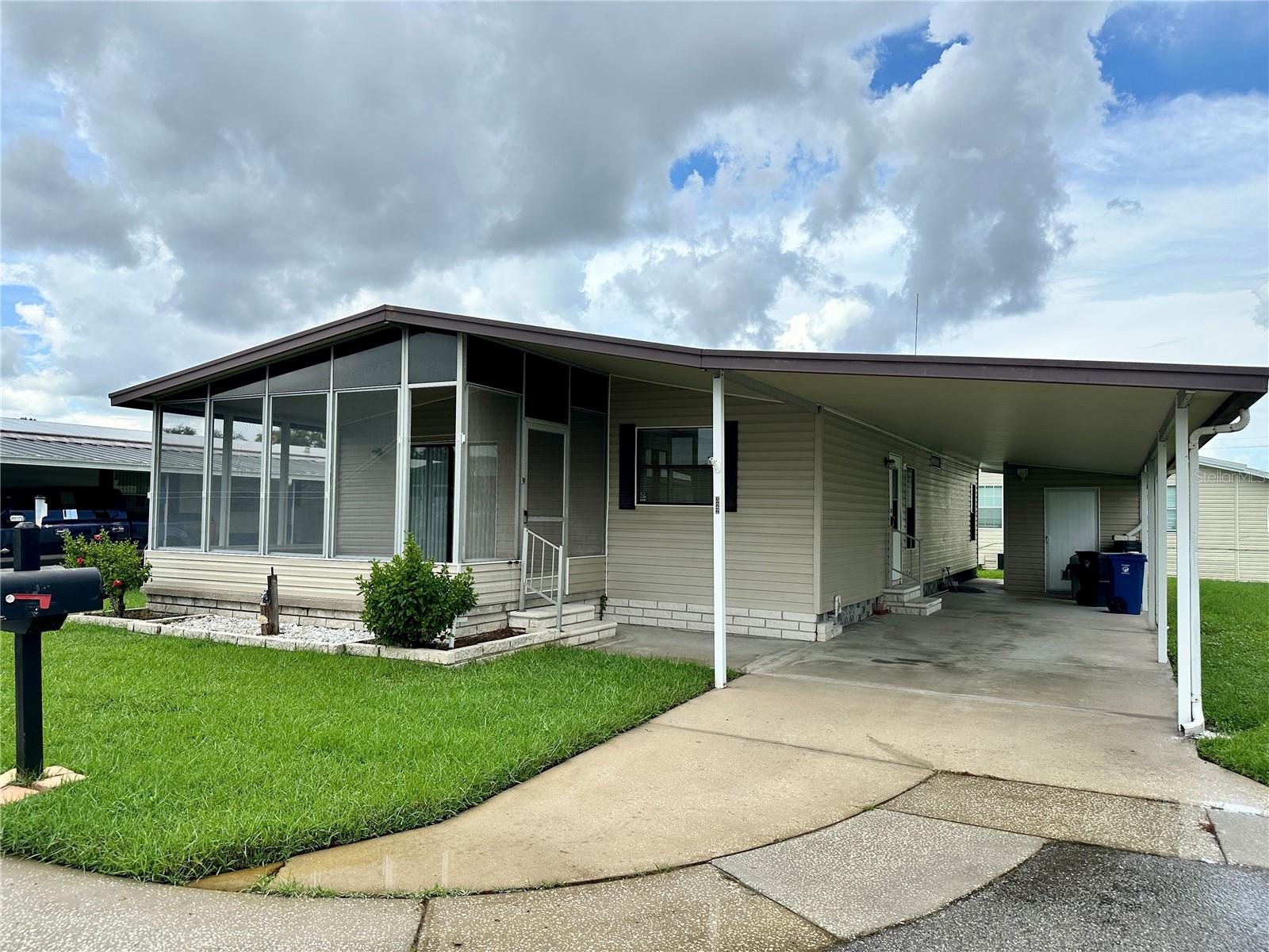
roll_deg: -1.2
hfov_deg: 71.6
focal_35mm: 24
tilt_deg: +2.4
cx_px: 634
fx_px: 880
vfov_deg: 56.8
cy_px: 476
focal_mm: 6.86
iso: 80
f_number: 1.78
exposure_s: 1/3597
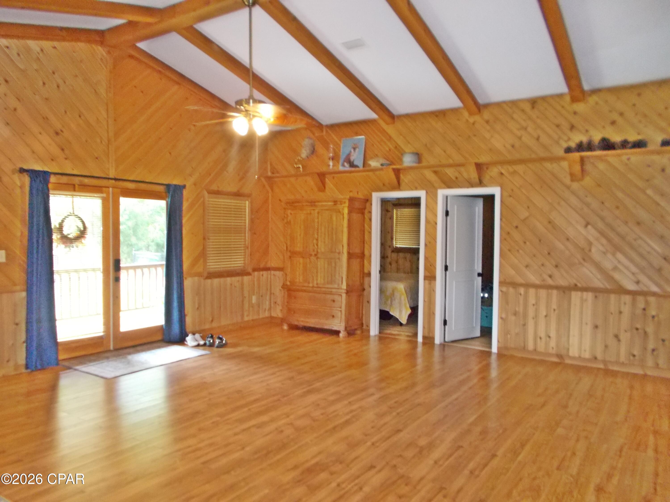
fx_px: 503
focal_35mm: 26
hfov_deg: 67.3
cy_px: 251
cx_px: 335
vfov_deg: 53.1
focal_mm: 4.6
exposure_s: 1/25
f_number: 3.2
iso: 450
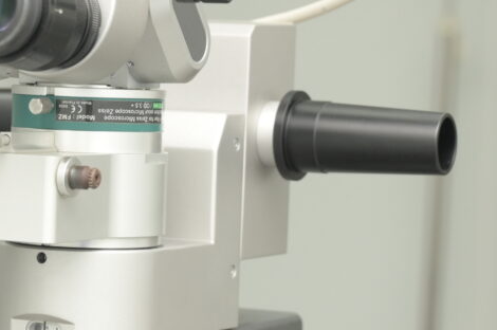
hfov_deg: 13.1
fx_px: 2164
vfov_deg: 8.7
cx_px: 134
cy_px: 92
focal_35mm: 157
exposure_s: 1/200
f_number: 4
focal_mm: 48
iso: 500
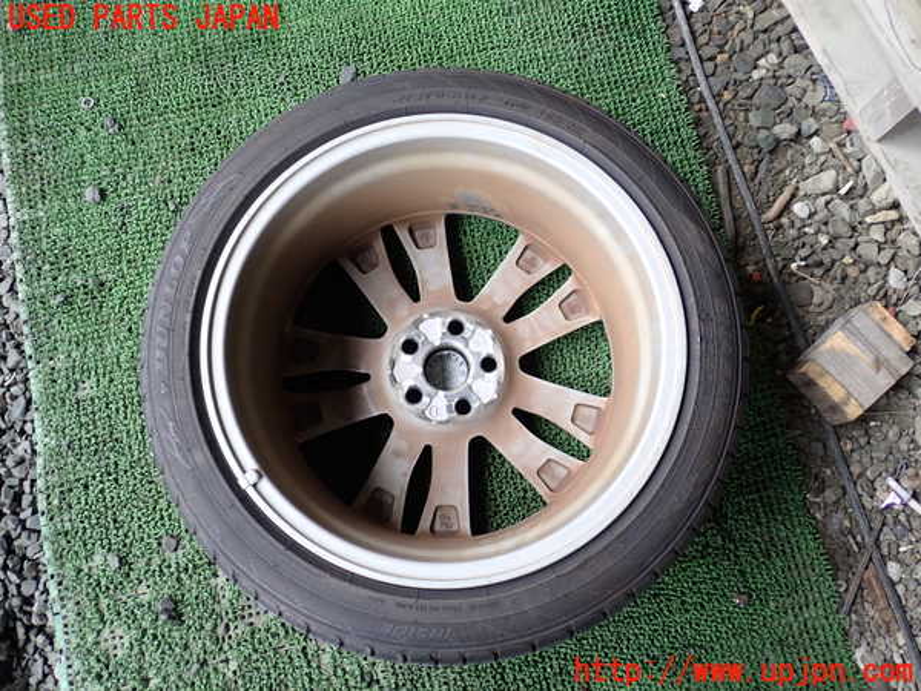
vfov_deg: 46.8
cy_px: 346
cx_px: 460
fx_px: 798
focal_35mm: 30
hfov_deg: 60.0
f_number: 2.3
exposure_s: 1/50
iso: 200
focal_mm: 5.4
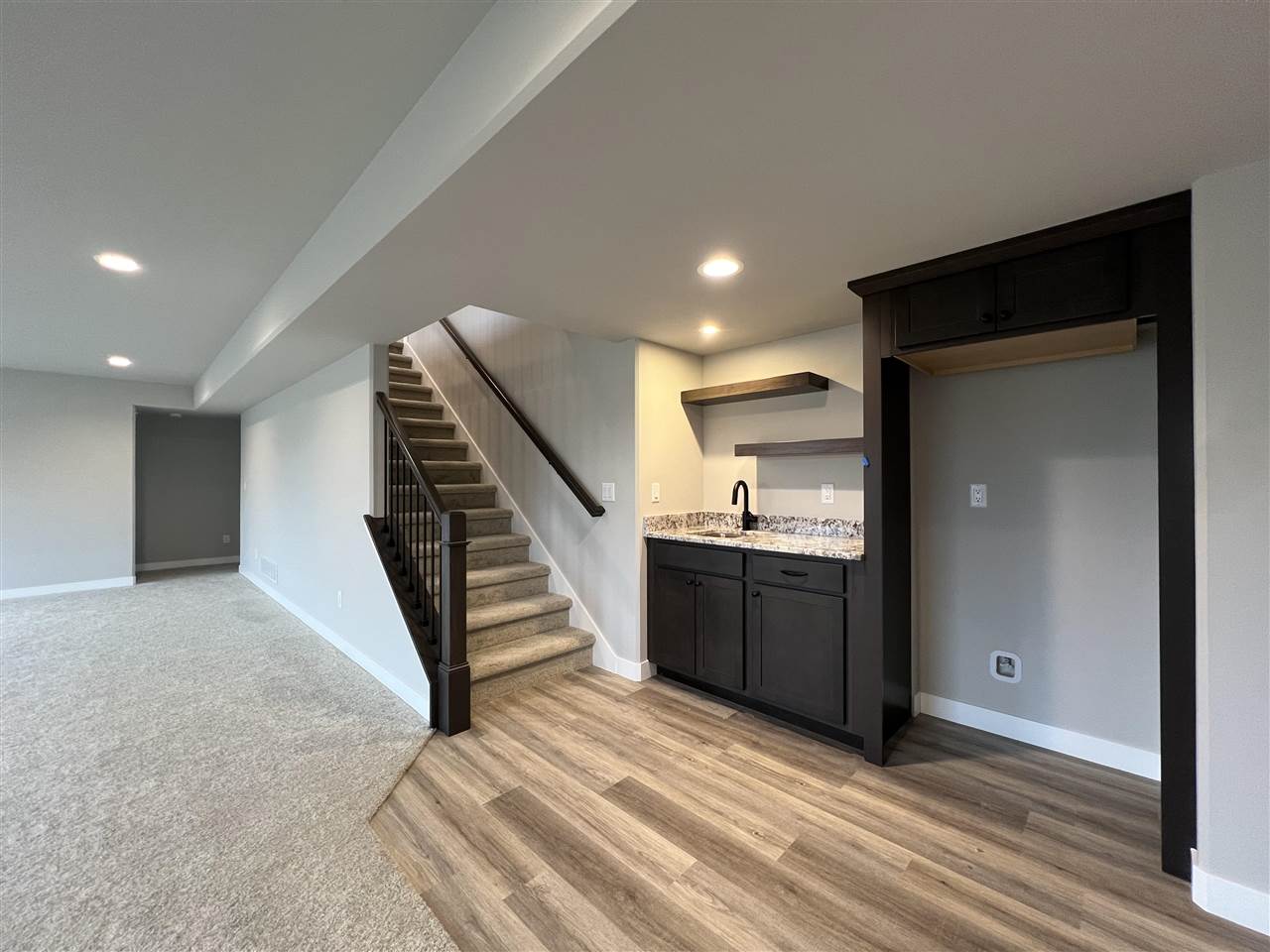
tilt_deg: -0.1
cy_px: 476
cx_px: 635
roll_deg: +0.3
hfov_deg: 106.2
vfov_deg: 89.9
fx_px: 477
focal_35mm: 13
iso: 200
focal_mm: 1.57
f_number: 1.8
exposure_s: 1/60
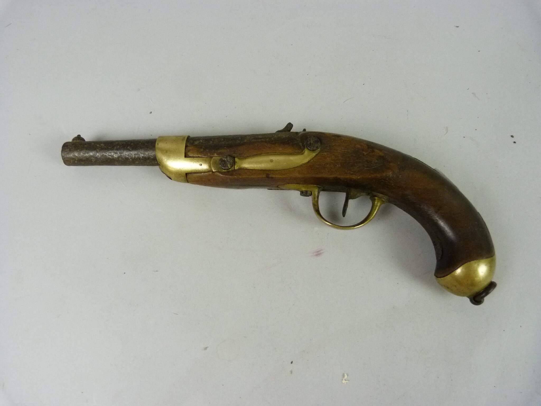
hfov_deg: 69.4
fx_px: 391
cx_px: 270
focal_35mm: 25
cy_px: 203
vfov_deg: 54.9
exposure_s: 1/25
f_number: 2.8
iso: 400
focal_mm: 4.5
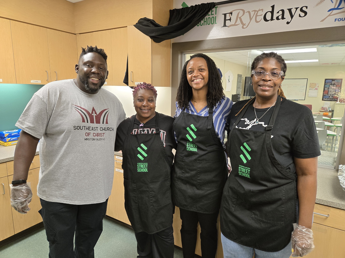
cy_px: 129
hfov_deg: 73.9
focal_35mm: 23
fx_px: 229
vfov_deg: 58.9
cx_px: 172
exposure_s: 1/120
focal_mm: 5.4
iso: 320
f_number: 1.8
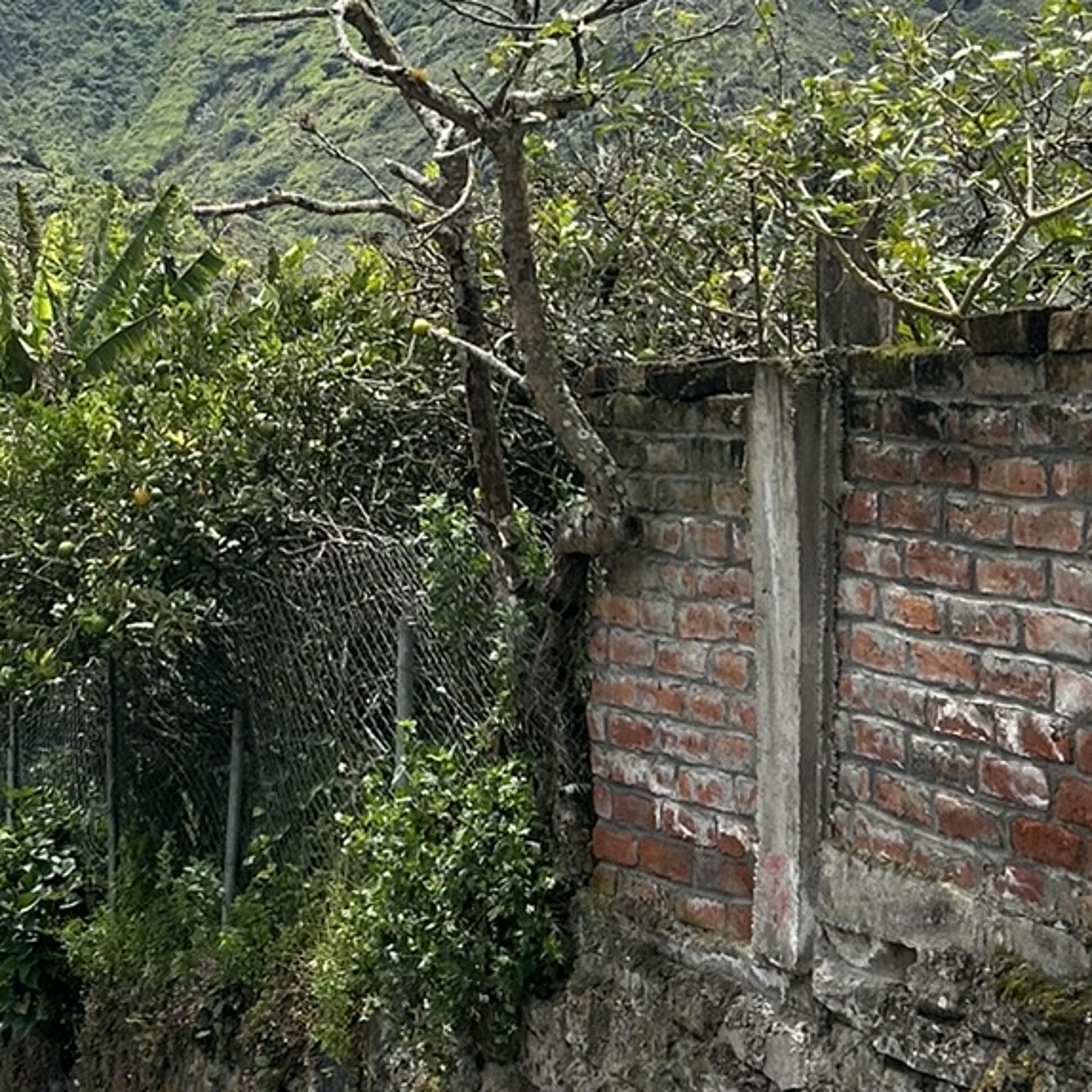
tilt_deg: +4.4
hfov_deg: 20.9
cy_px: 223
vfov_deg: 20.9
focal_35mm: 82
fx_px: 2927
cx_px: 249
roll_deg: -2.2
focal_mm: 5.7
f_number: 1.5
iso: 50
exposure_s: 1/3968
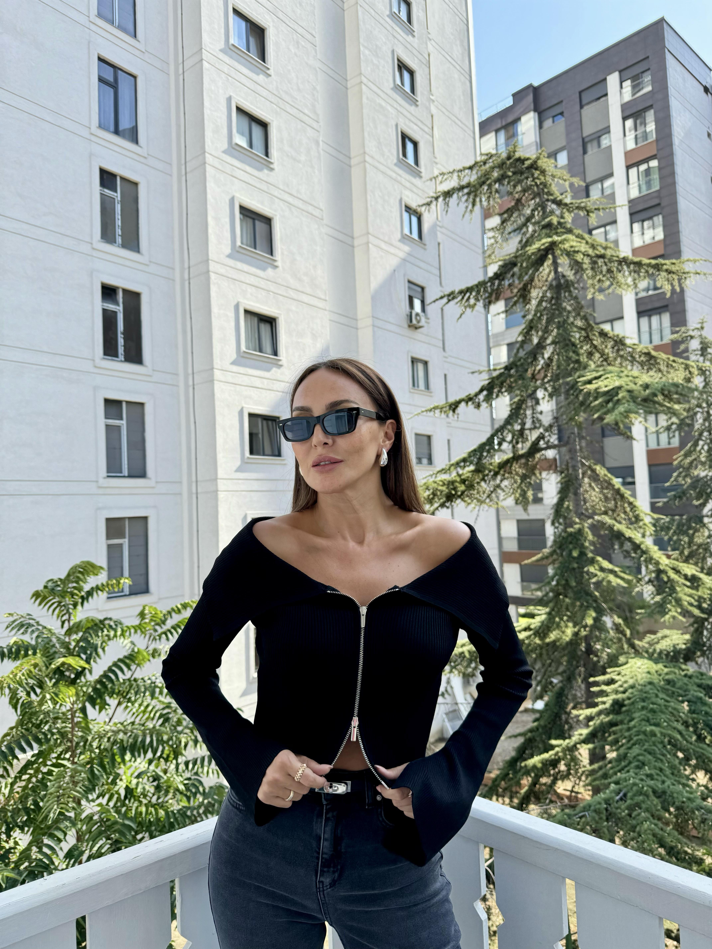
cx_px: 356
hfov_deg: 56.8
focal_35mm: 24
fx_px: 658
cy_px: 474
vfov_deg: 71.6
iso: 80
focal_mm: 6.76
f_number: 1.78
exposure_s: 1/1215
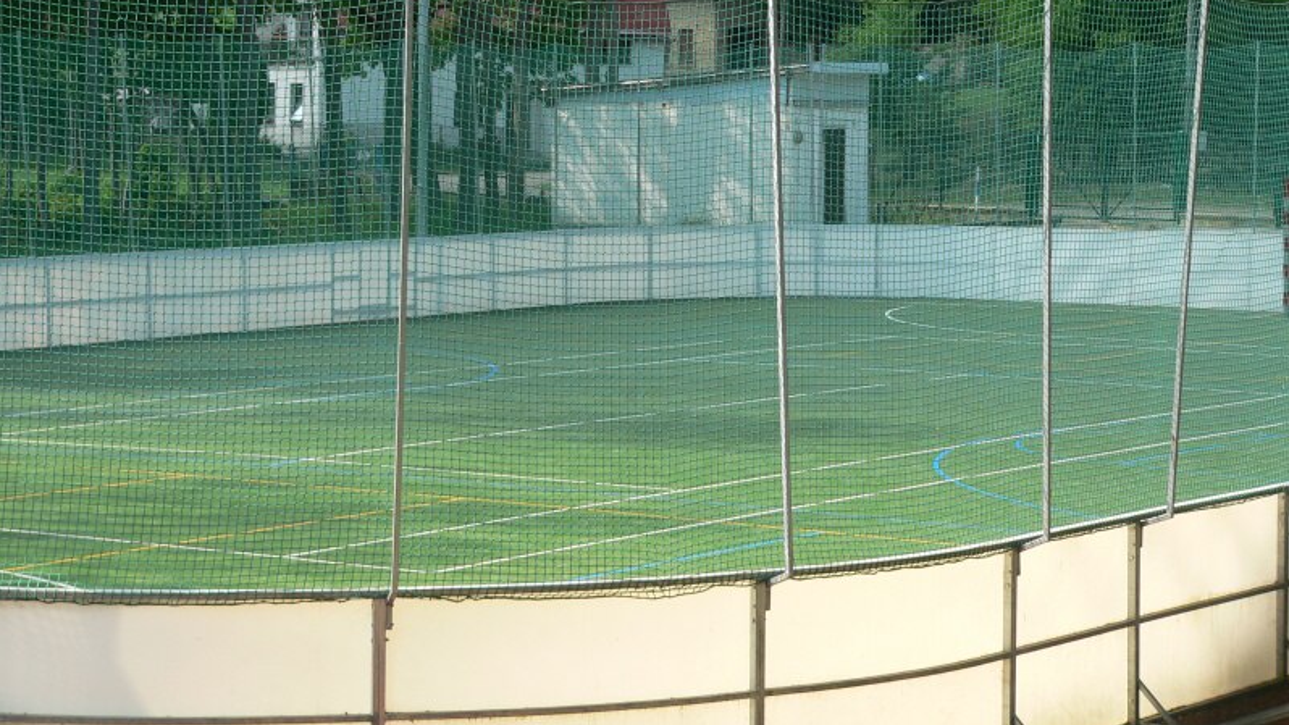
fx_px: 3623
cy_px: 266
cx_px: 644
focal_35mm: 106
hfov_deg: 20.2
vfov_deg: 11.4
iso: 80
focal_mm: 16.2
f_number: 4
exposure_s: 1/200
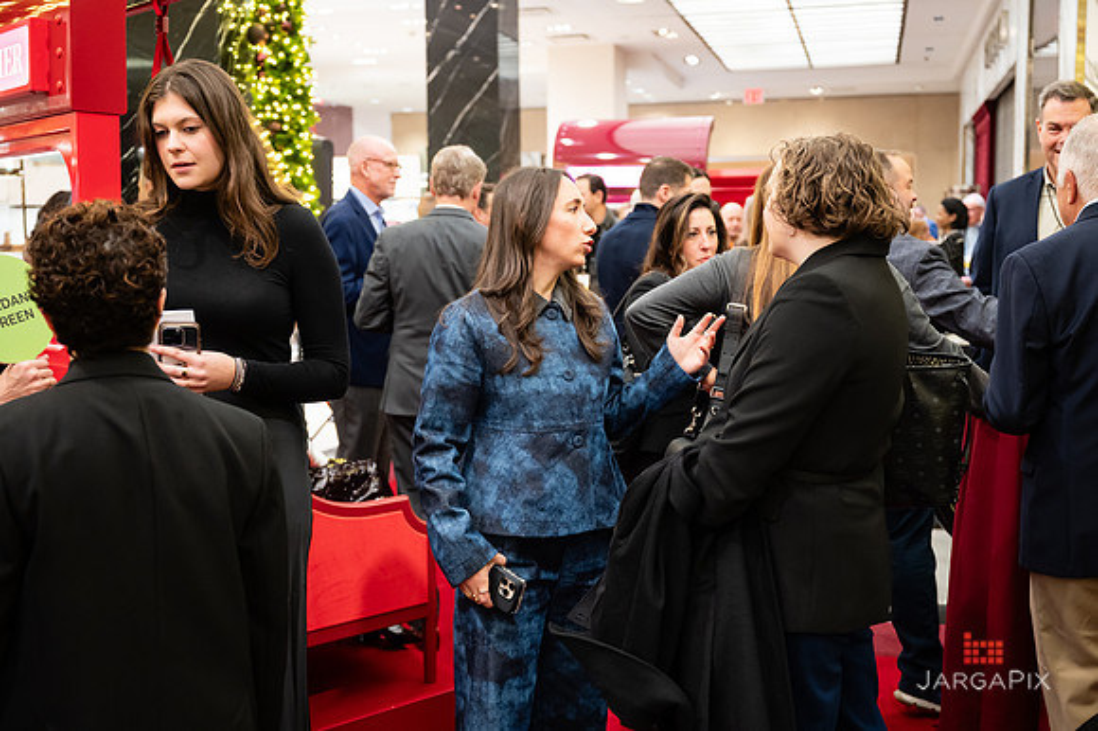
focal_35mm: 40
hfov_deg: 48.4
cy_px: 366
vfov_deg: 33.3
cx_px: 549
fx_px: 1222
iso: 2000
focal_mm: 40
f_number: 3.2
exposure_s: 1/160
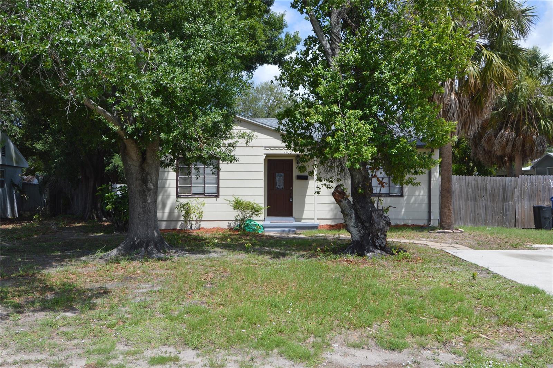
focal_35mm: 33
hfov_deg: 57.3
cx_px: 276
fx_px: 506
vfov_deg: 39.9
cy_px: 184
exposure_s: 1/250
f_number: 8
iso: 100
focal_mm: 22
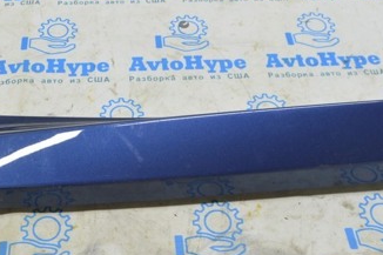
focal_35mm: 53
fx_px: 564
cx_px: 132
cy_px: 103
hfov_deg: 37.2
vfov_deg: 25.4
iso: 400
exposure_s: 1/20
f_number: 5.6
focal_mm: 18
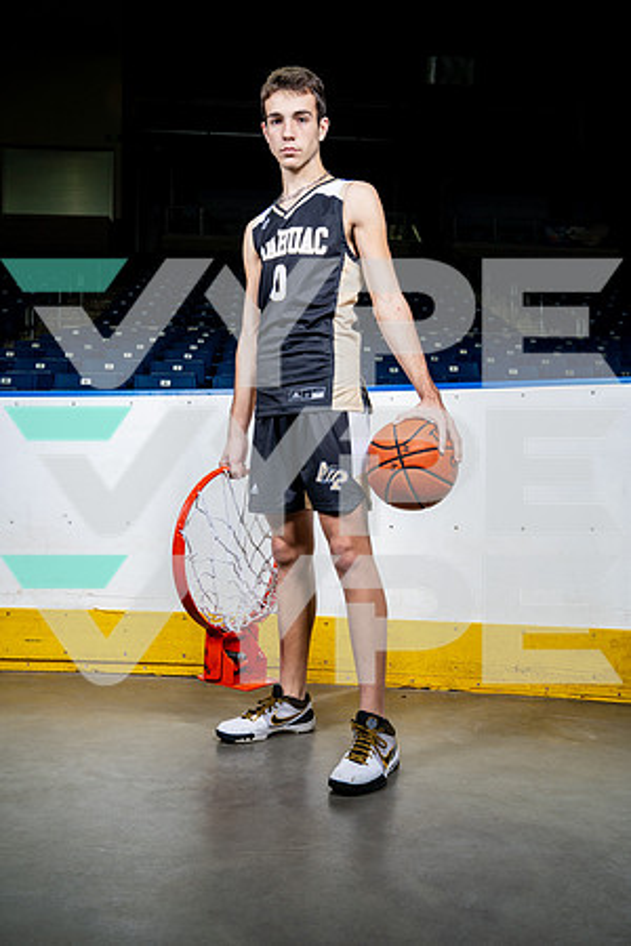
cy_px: 473
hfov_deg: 43.6
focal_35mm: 30
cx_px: 316
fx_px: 789
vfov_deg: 61.9
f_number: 5.6
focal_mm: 30
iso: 100
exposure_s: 1/125
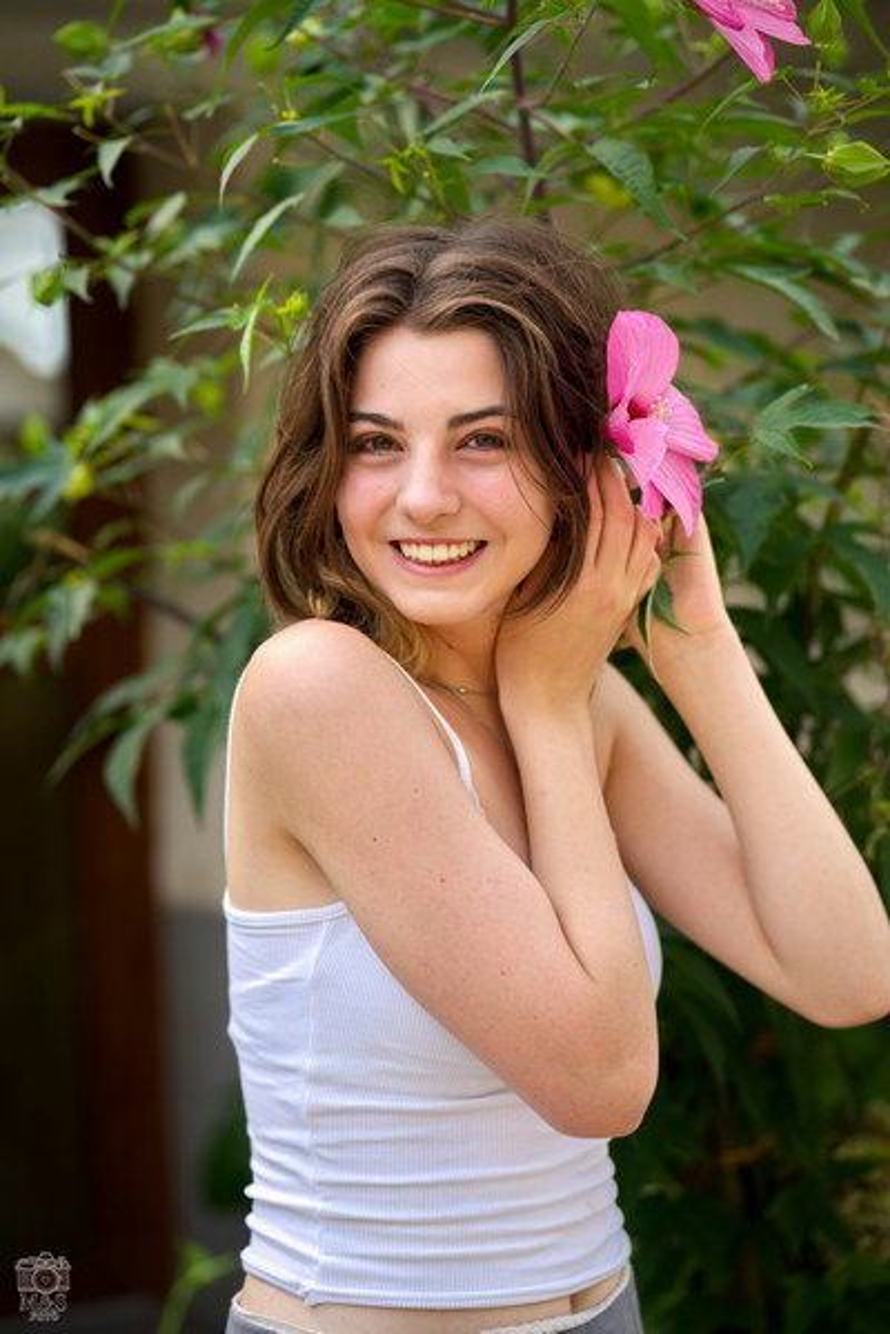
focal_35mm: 83
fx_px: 3078
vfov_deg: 24.5
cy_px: 667
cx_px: 445
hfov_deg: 16.5
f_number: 2.8
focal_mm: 83
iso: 100
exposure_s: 1/250
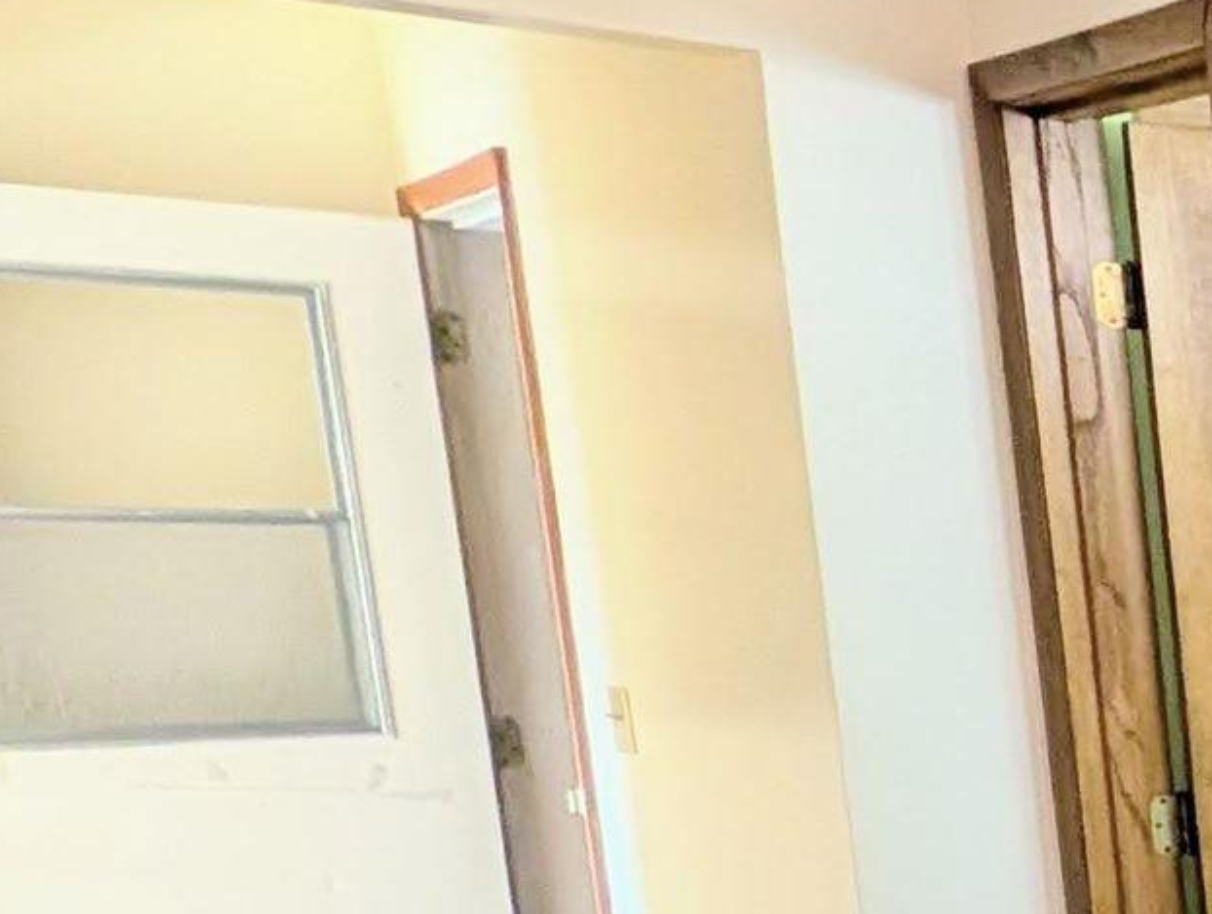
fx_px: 2070
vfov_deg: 23.8
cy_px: 916
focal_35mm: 59
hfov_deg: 15.9
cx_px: 2816
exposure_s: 1/60
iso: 67
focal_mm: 2.02
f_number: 1.7
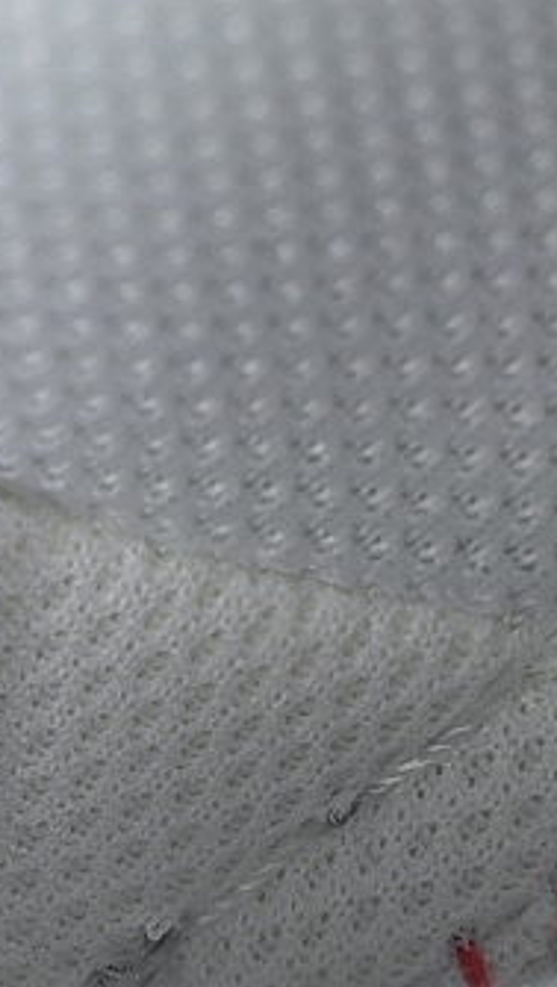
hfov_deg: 4.8
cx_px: -480
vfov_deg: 8.5
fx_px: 6628
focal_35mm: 253
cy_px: 869
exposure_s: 1/80
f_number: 7.1
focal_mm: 50
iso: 160
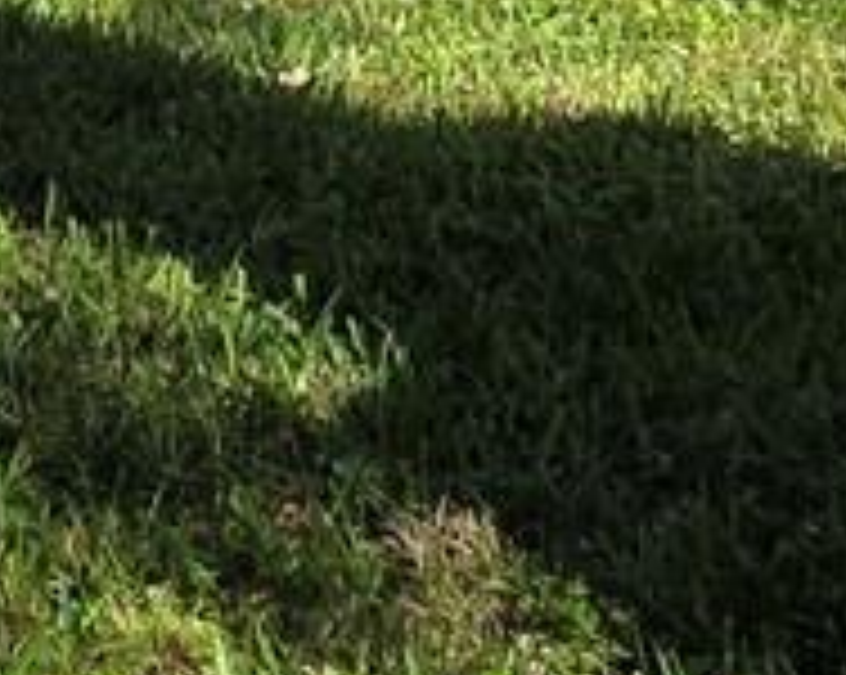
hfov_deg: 16.1
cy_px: -950
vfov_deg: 11.7
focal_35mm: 108
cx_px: -464
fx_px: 2701
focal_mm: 2.2
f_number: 1.9
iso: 40
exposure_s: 1/1369
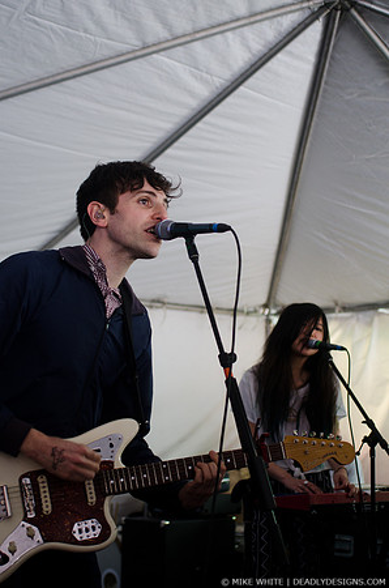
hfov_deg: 25.6
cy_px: 294
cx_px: 194
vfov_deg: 37.9
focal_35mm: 52
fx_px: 855
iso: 640
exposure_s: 1/125
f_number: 3.2
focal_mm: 35
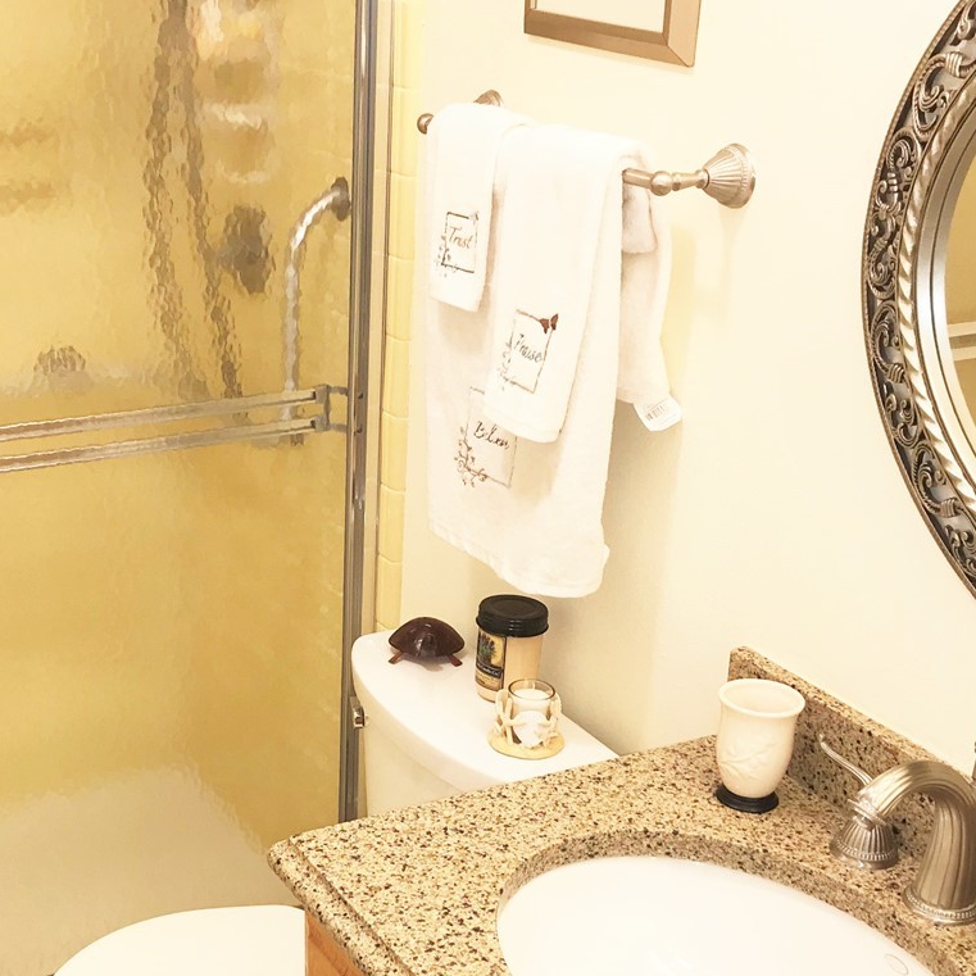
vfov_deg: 32.5
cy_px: 662
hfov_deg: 32.6
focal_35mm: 52
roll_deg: -0.6
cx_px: 350
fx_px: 1659
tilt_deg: -24.2
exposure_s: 1/54
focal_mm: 3.99
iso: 20
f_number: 1.8
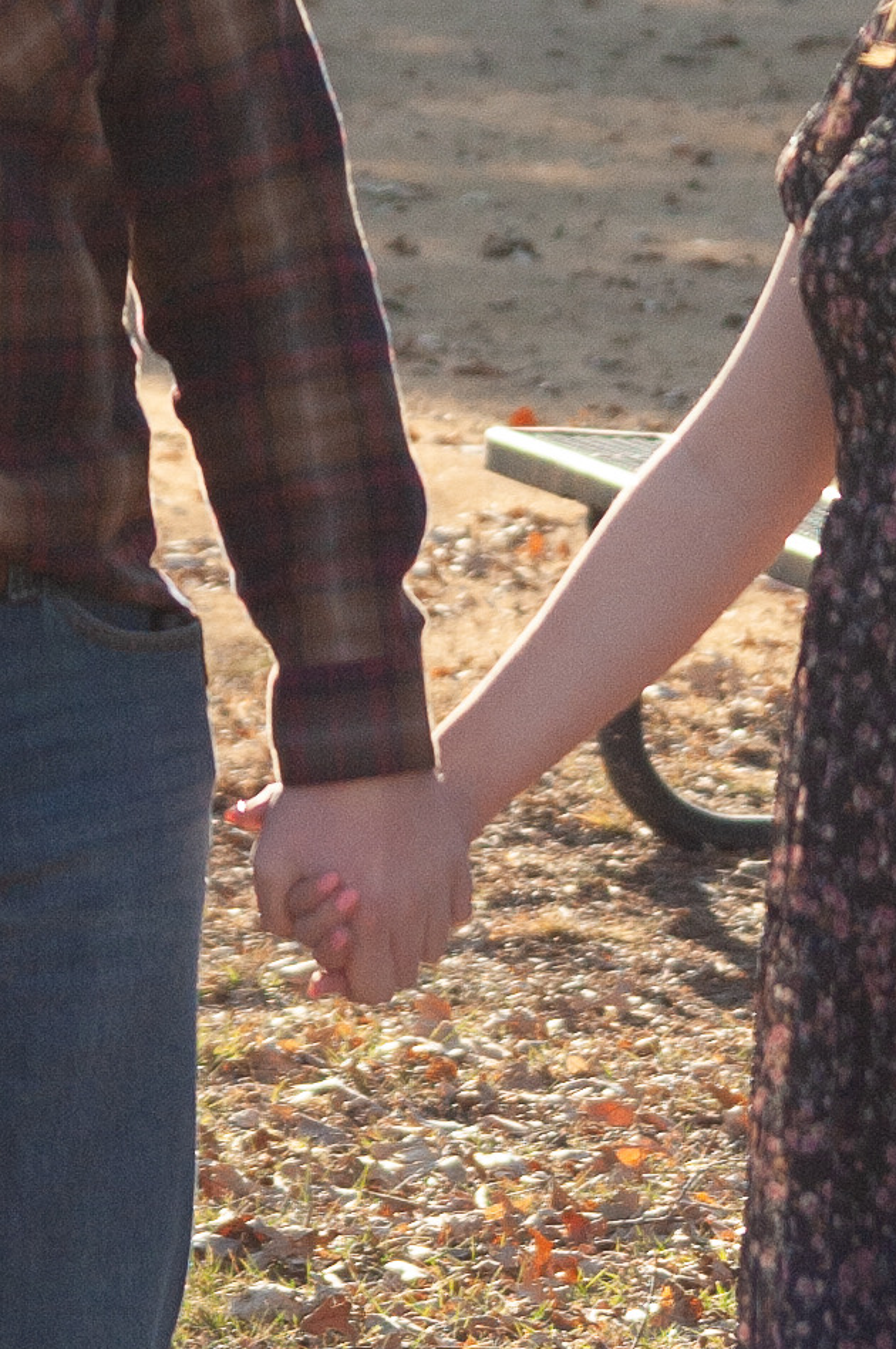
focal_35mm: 438
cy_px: 171
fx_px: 16387
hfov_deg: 3.1
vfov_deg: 4.7
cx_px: 364
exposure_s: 1/500
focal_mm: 92
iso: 200
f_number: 5.6
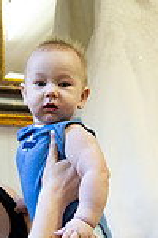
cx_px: -5
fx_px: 474
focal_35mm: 72
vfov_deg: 27.3
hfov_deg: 18.4
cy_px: 205
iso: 2000
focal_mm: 24
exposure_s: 1/250
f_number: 2.8
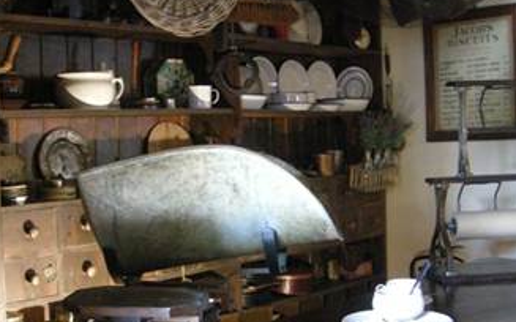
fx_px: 787
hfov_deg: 36.2
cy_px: 188
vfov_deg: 23.1
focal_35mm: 56
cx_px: 221
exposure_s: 1/8
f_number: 2.7
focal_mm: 7.5
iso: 671
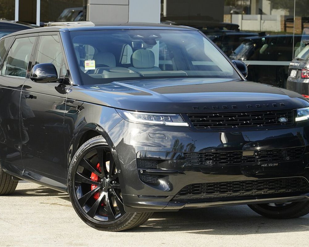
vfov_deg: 13.0
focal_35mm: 119
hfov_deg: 16.2
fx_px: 1088
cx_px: 150
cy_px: 124
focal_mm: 105
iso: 1000
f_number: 7.1
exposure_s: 1/320
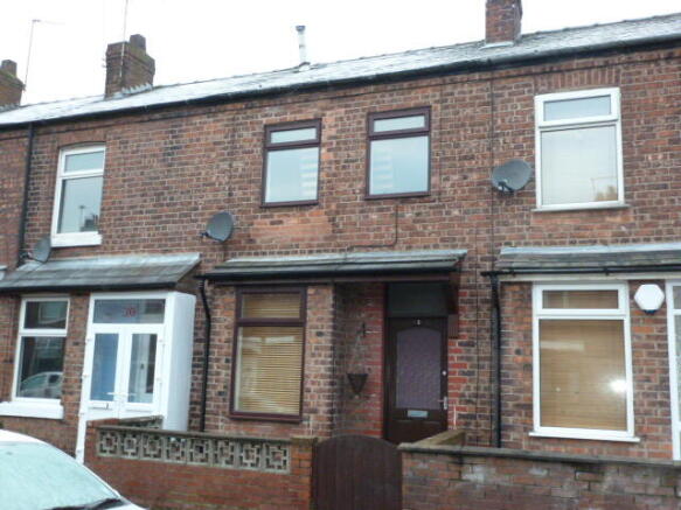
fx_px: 649
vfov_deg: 42.9
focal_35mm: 33
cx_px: 340
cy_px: 255
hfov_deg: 55.4
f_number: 3.6
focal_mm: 5.9
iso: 500
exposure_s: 1/60
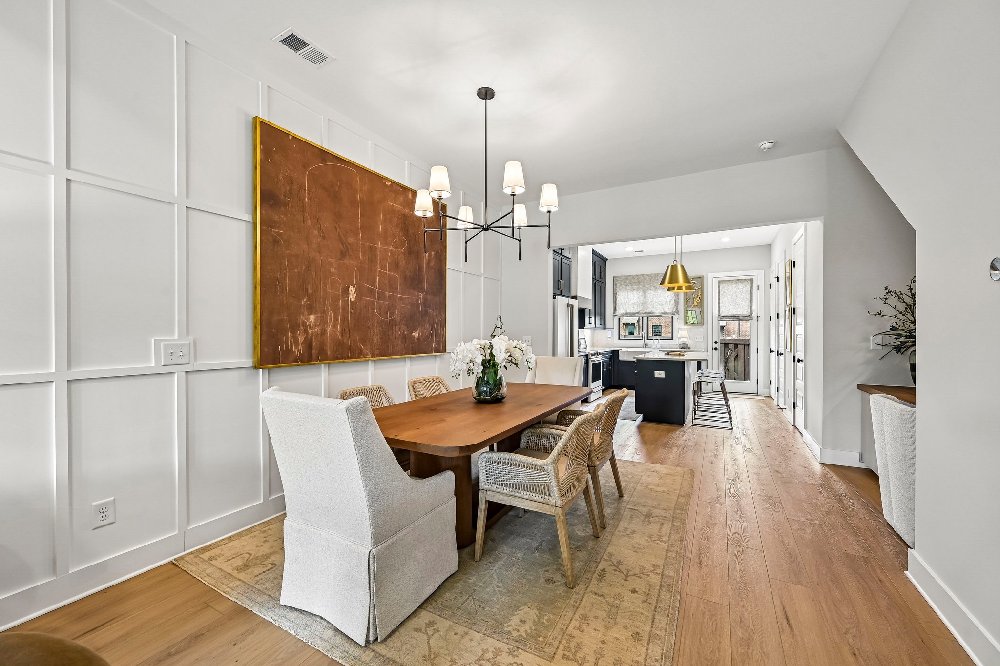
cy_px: 333
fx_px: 389
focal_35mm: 14
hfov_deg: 104.3
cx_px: 500
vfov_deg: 81.2
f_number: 8
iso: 400
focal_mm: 14
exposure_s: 1/20
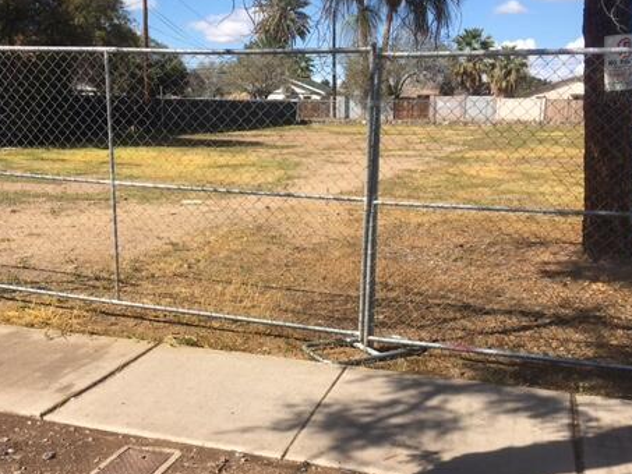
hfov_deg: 45.7
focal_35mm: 41
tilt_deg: -10.6
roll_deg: +0.3
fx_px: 749
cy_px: 282
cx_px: 285
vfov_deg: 35.0
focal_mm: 4.15
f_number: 2.2
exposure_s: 1/1508
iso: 25
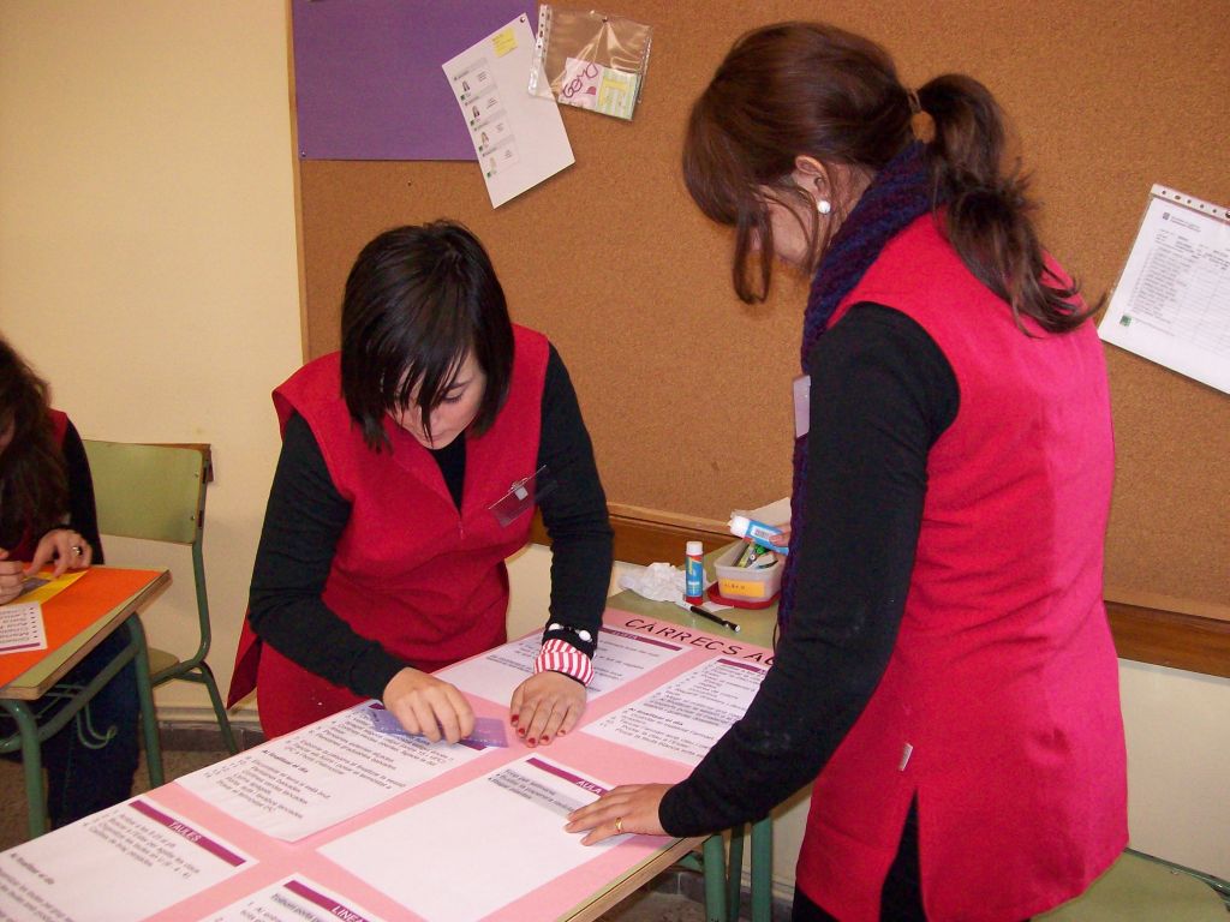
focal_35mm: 36
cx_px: 615
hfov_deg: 51.4
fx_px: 1279
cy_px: 461
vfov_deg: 39.7
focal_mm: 6
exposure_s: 1/64
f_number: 2.7
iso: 200
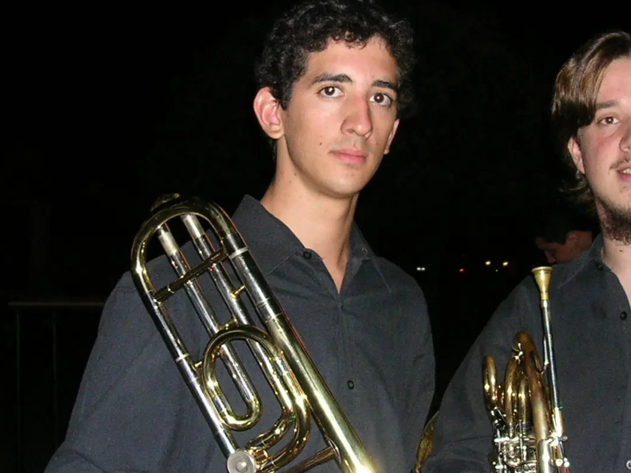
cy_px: 268
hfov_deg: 33.2
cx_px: 459
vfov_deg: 25.6
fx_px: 1039
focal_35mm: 57
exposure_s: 1/60.1
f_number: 2.8
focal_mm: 5.8
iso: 114
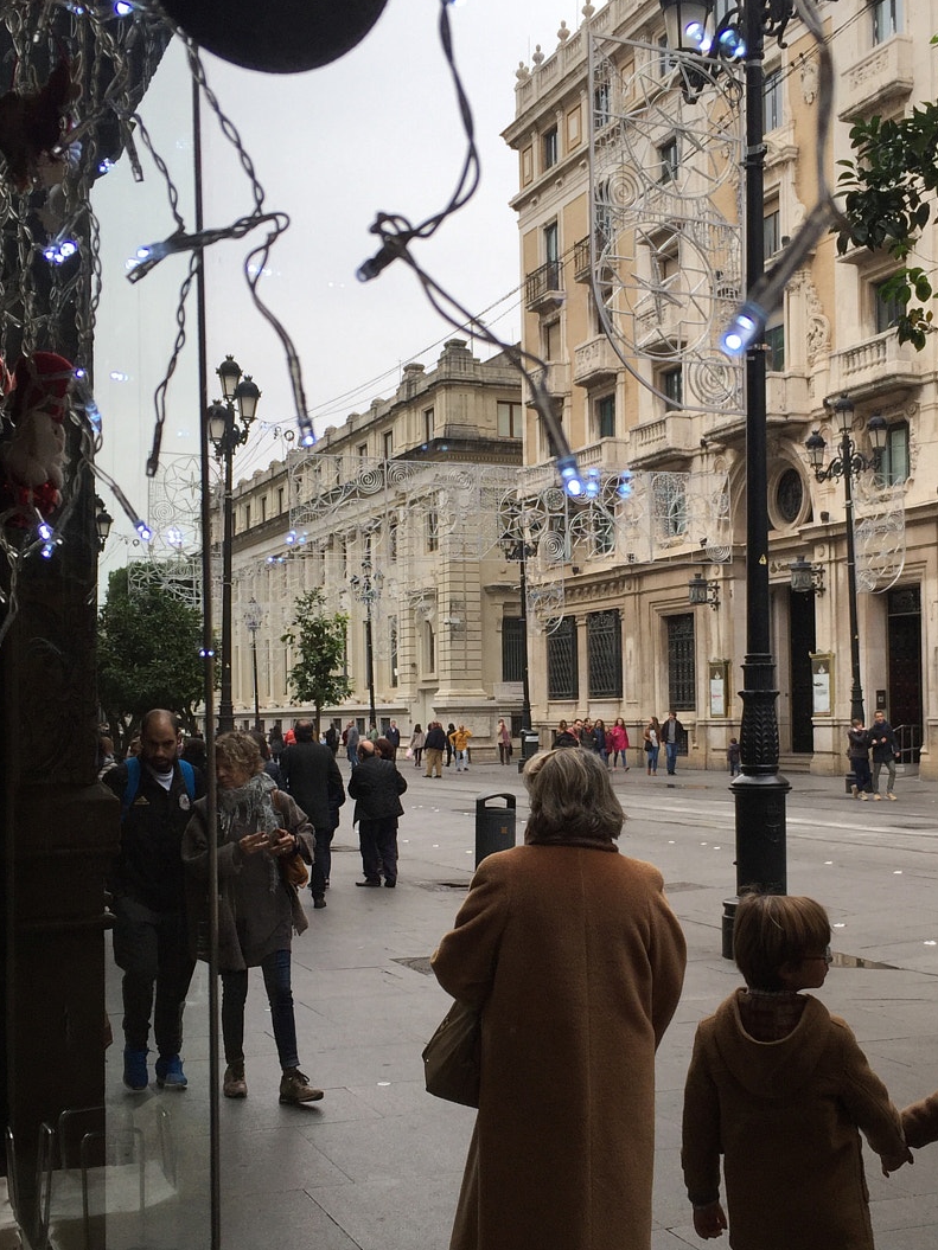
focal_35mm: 44
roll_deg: +0.5
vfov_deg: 42.9
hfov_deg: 32.8
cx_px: 564
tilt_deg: -0.2
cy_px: 707
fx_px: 1590
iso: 32
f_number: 2.2
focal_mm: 4.15
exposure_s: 1/306
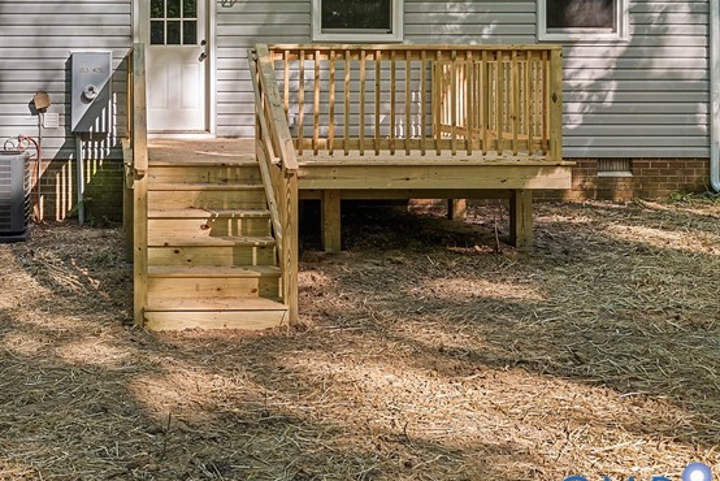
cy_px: 62
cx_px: 133
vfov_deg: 27.3
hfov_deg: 39.3
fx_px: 960
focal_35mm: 48
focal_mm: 24.5
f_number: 8
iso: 100
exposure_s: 1/15
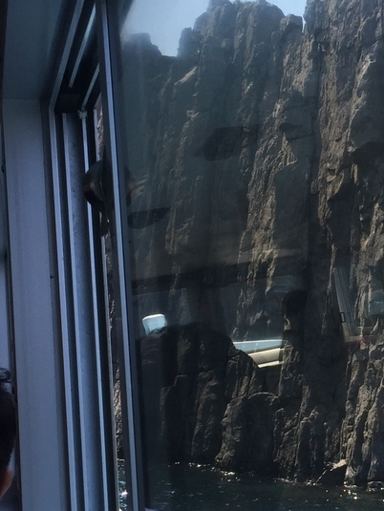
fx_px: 960
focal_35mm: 65
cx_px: 358
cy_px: 313
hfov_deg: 22.0
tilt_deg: +6.8
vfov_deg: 29.7
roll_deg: -1.1
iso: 32
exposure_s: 1/964
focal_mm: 4.15
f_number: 2.2
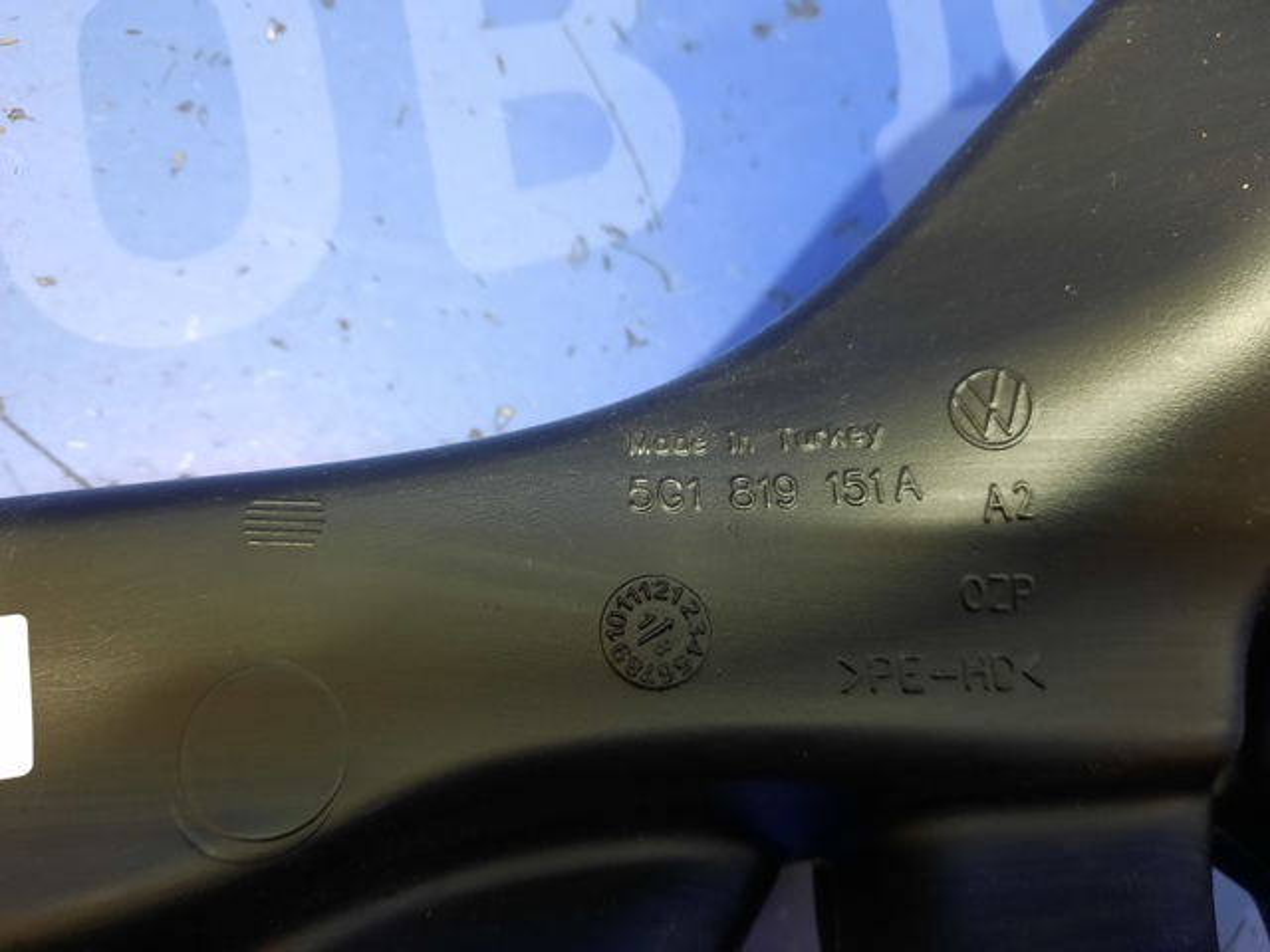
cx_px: 635
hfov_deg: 69.4
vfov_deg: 54.9
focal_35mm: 25
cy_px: 476
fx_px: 917
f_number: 2
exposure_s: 1/25
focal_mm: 4.6
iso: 500
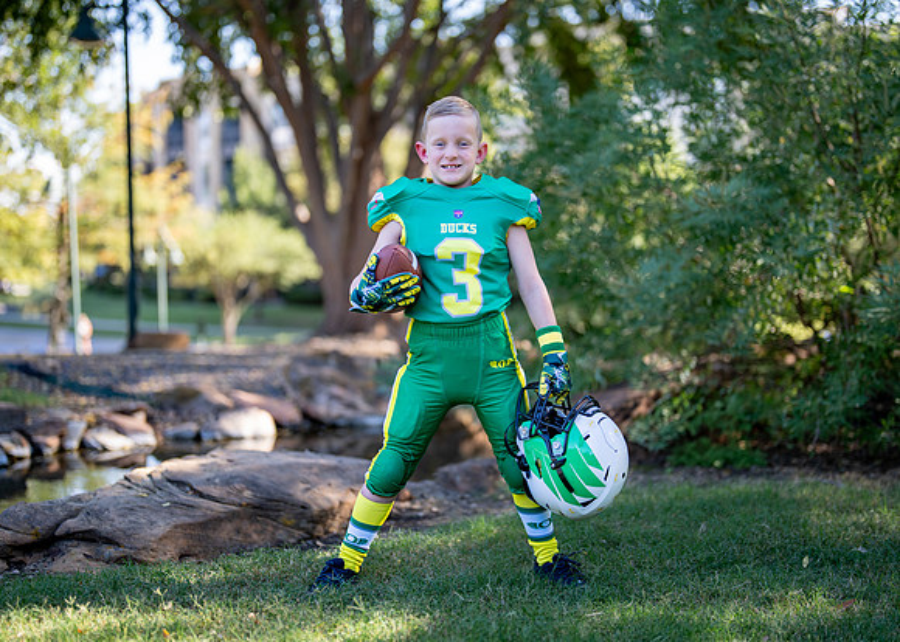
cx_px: 481
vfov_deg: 25.8
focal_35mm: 55
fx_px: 1403
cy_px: 325
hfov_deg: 35.6
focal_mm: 50
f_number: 1.2
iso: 100
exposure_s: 1/1000
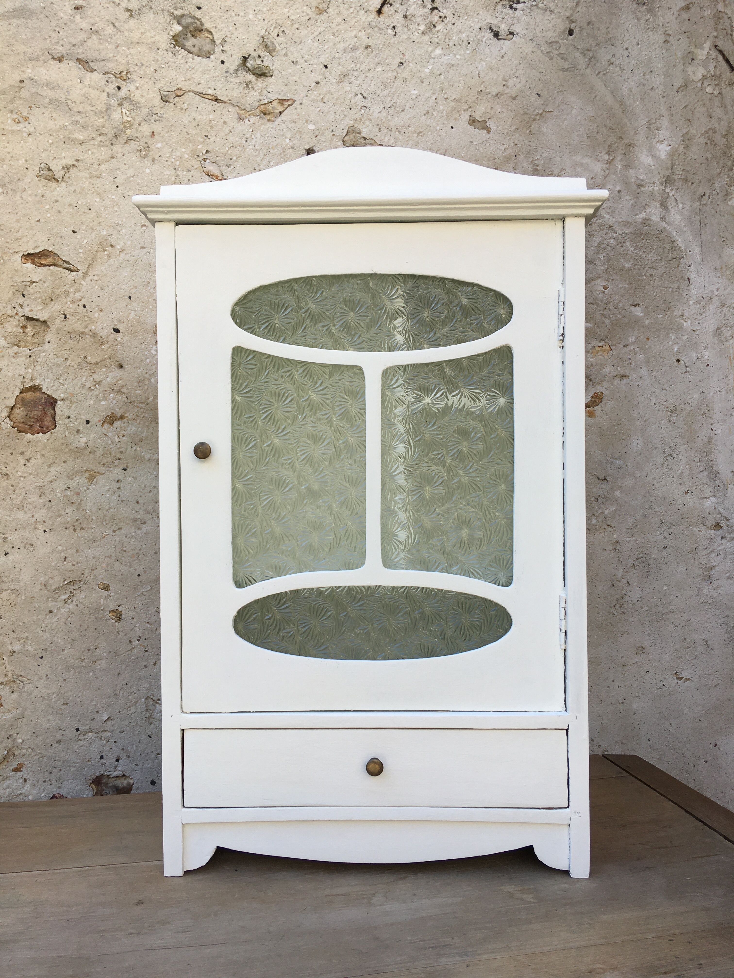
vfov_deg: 61.7
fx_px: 820
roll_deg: +0.9
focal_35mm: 29
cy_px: 489
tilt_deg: -0.1
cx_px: 367
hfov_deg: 48.2
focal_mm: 4.15
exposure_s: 1/460
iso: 25
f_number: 2.2
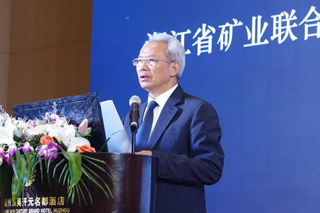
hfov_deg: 14.4
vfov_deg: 9.7
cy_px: 126
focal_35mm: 142
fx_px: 1263
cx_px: 119
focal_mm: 40.73
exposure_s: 1/50
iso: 800
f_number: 4
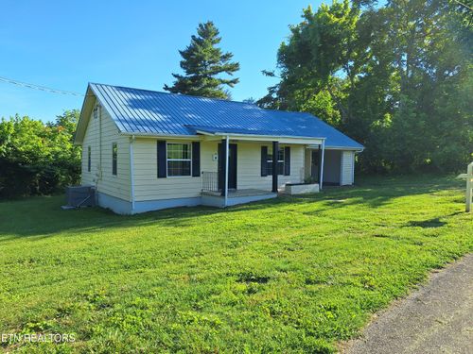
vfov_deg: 58.9
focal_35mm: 23
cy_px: 177
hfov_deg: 73.9
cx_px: 236
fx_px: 314
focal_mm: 5.54
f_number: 1.8
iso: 40
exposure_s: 1/1524
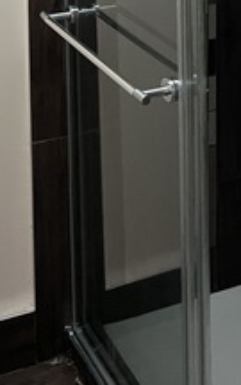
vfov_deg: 21.3
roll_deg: -0.4
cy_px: -158
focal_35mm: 85
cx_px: 95
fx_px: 893
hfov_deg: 15.4
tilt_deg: -5.2
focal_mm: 5.7
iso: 320
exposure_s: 1/60
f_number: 1.5
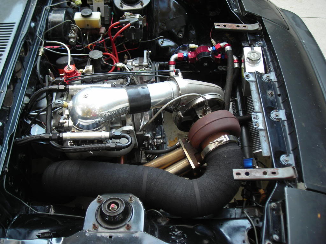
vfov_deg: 37.7
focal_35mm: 38
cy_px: 122
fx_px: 358
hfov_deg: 49.0
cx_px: 163
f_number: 3.2
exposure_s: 1/49
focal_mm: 6.3
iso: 50
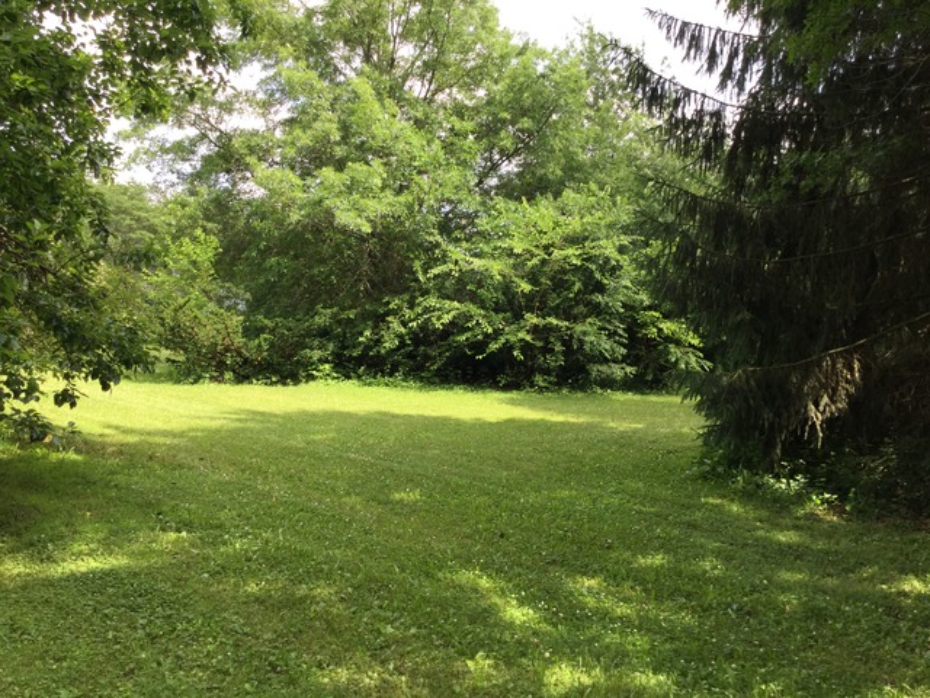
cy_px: 349
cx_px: 465
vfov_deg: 45.4
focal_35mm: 31
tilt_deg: -3.4
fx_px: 833
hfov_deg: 58.4
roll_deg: -2.6
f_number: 2.4
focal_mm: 3.3
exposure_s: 1/289
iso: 25
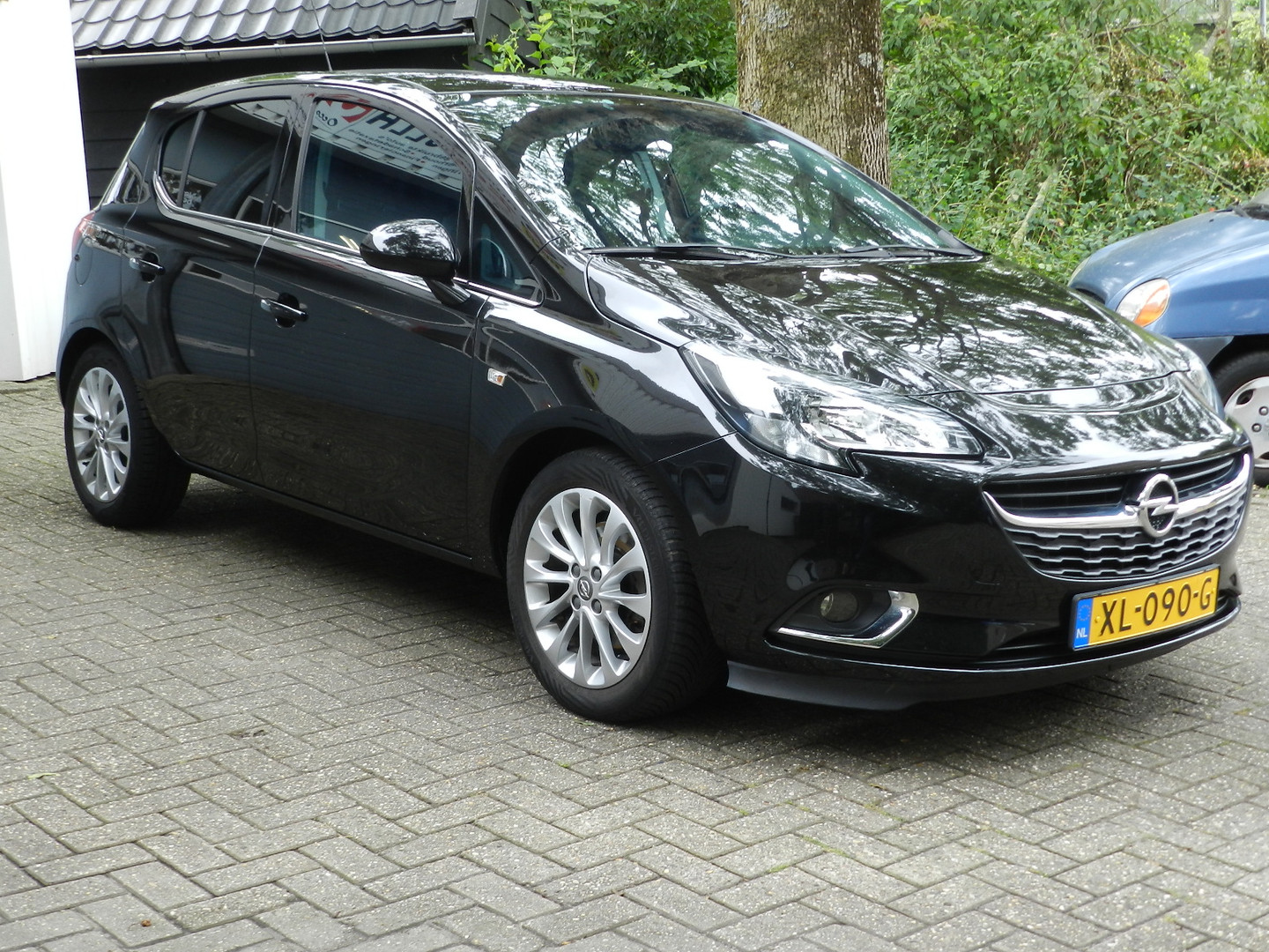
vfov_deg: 31.5
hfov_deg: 41.2
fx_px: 1686
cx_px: 634
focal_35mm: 46
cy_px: 476
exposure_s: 1/40
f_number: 4.2
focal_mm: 8.1
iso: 160
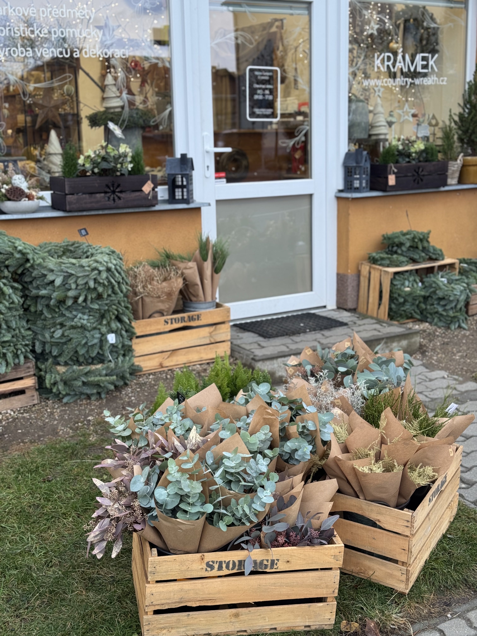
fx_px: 882
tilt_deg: -10.3
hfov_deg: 30.3
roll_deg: +0.6
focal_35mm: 48
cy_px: 318
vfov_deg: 39.7
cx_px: 238
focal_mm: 6.76
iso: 64
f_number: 1.78
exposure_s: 1/50
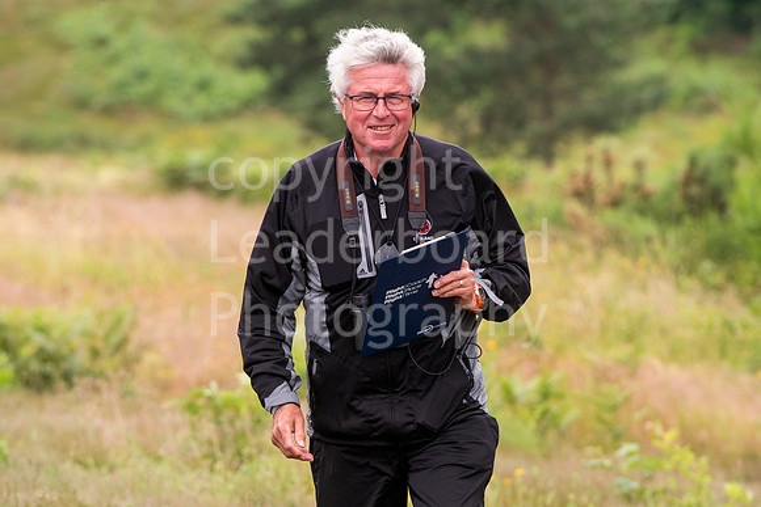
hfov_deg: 6.9
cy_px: 254
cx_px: 380
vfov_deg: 4.6
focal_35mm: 300
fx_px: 6343
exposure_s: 1/1250
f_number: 5.6
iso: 800
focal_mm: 200
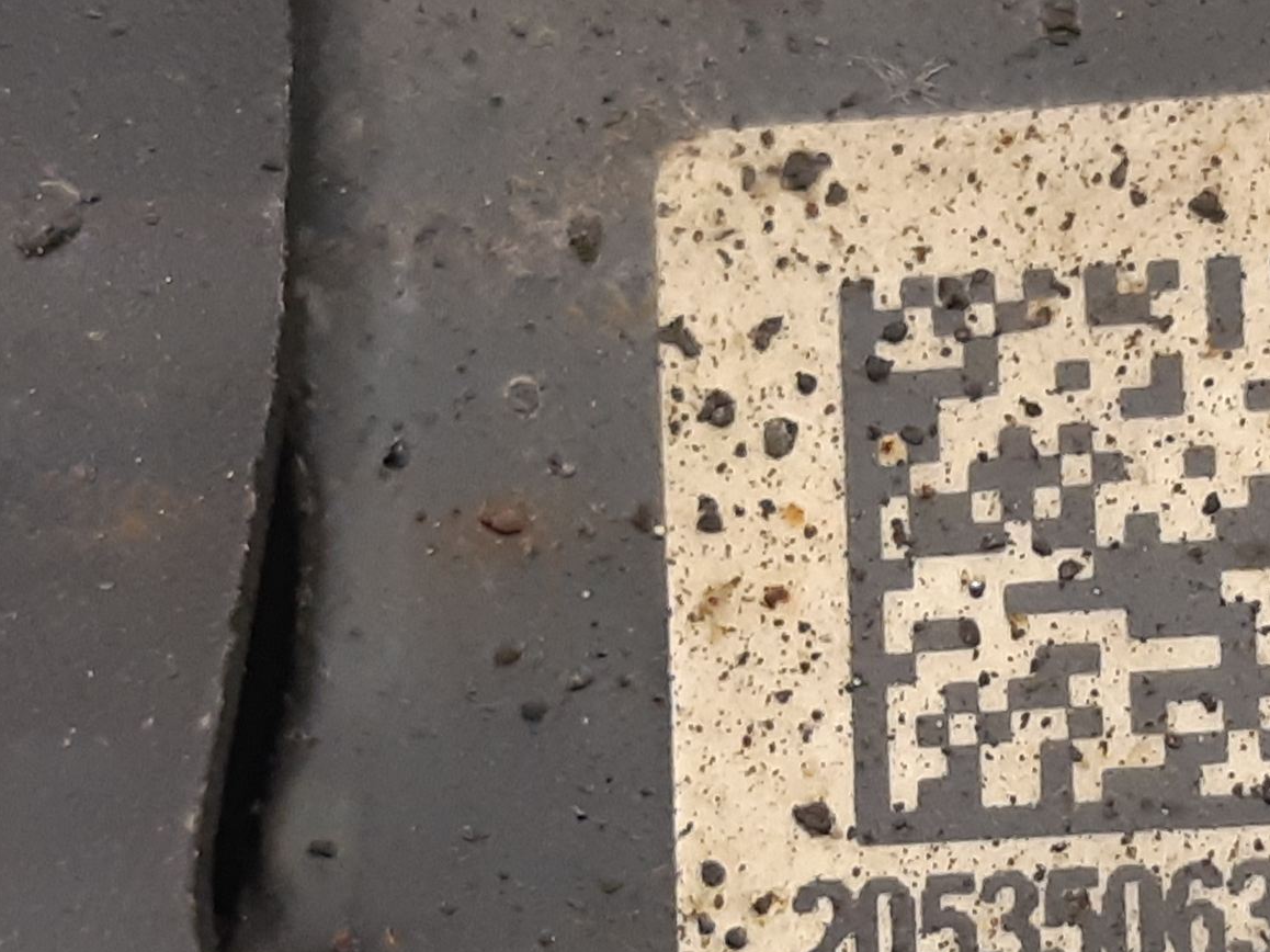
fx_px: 1687
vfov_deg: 31.3
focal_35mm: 46
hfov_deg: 39.7
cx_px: 1011
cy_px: 631
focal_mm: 3.93
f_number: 1.7
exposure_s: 1/50
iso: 200
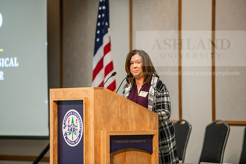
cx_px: 123
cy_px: 82
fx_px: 1367
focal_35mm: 200
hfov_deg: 10.3
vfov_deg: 6.9
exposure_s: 1/200
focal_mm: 200
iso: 2000
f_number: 3.2
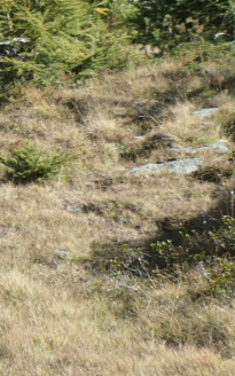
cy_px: -185
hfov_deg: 8.3
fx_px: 1435
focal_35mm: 140
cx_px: -392
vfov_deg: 14.0
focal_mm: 11.1
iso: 200
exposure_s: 1/800
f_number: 4.5
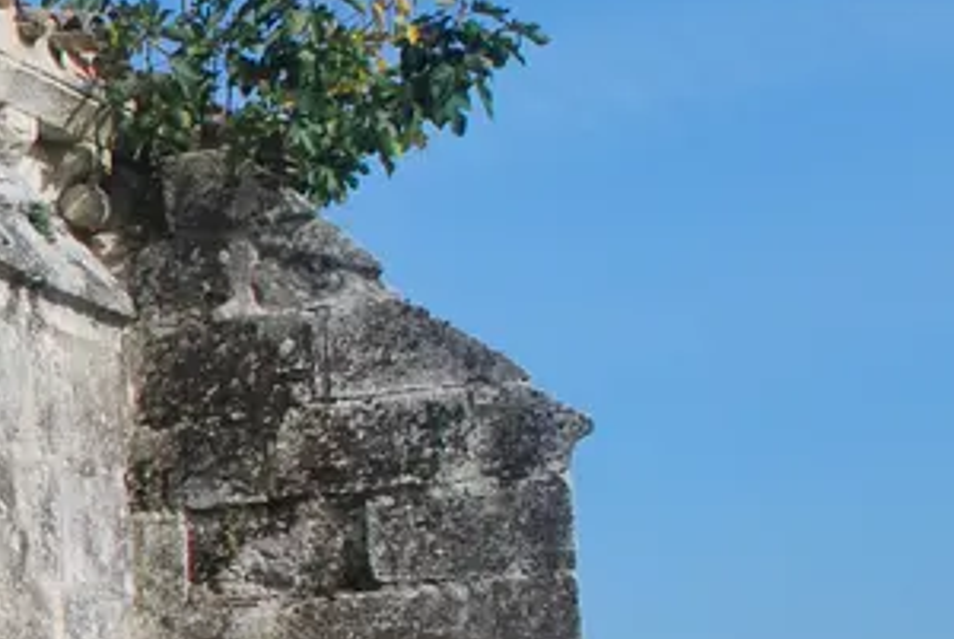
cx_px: -817
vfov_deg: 10.7
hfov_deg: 14.0
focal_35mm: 128
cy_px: 469
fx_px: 3397
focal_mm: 20
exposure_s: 1/250
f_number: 8
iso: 100
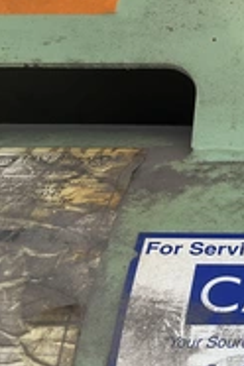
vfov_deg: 30.3
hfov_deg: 18.1
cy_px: 285
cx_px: 388
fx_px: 661
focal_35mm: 65
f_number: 1.8
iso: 25
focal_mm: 3
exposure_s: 1/1098
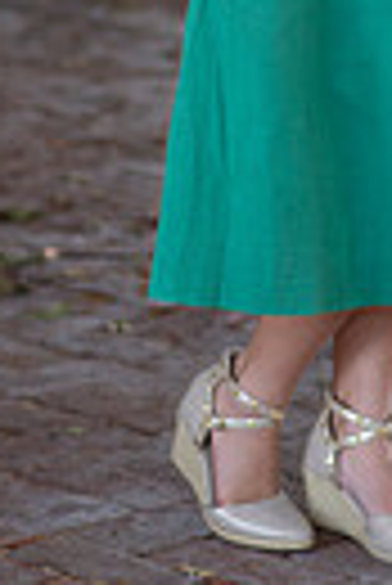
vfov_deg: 6.9
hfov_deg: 4.7
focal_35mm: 294
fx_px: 4789
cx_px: 288
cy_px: -324
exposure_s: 1/320
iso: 200
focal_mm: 85
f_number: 2.5
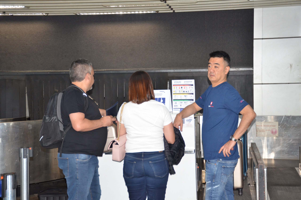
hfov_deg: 28.1
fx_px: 601
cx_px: 150
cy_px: 100
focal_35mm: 72
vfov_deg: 18.8
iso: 800
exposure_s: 1/60
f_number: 4.5
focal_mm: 48
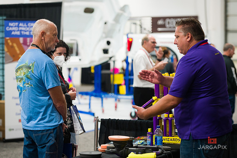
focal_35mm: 102
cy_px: 79
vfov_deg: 13.4
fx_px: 671
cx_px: 118
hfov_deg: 20.0
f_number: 3.2
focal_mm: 102
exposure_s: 1/125
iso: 1600
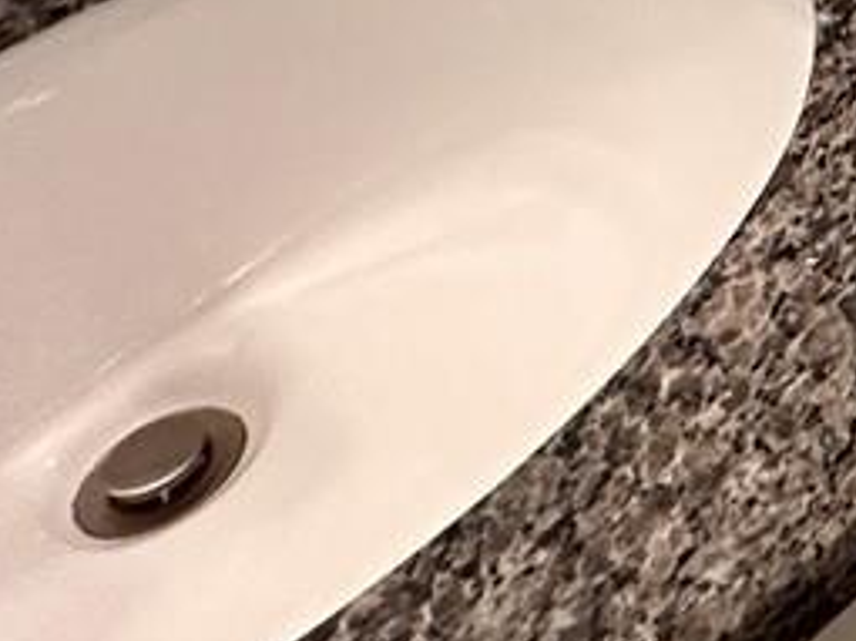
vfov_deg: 12.7
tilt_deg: -21.9
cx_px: 1893
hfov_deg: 15.5
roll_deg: -4.9
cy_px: -920
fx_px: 2175
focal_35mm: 88
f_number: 2.2
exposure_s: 1/60
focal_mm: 2.22
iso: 250
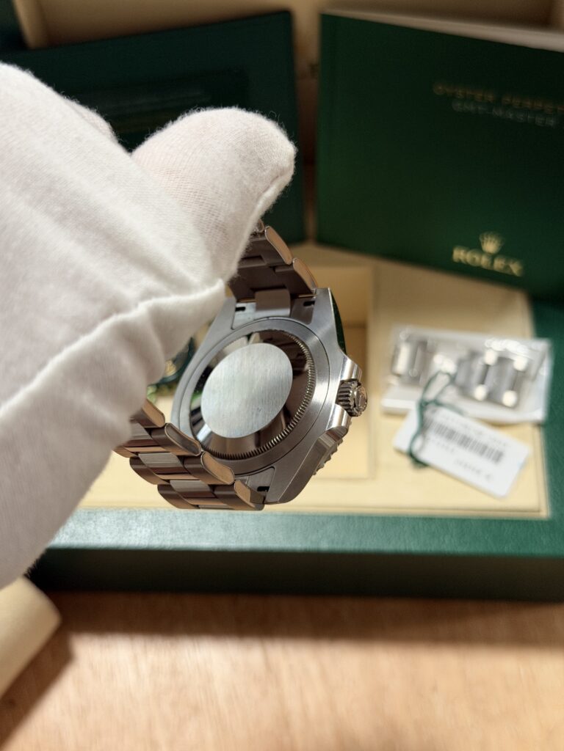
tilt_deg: -60.8
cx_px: 282
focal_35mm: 48
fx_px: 1043
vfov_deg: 39.7
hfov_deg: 30.3
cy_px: 376
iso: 250
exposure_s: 1/60
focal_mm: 6.76
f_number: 1.78
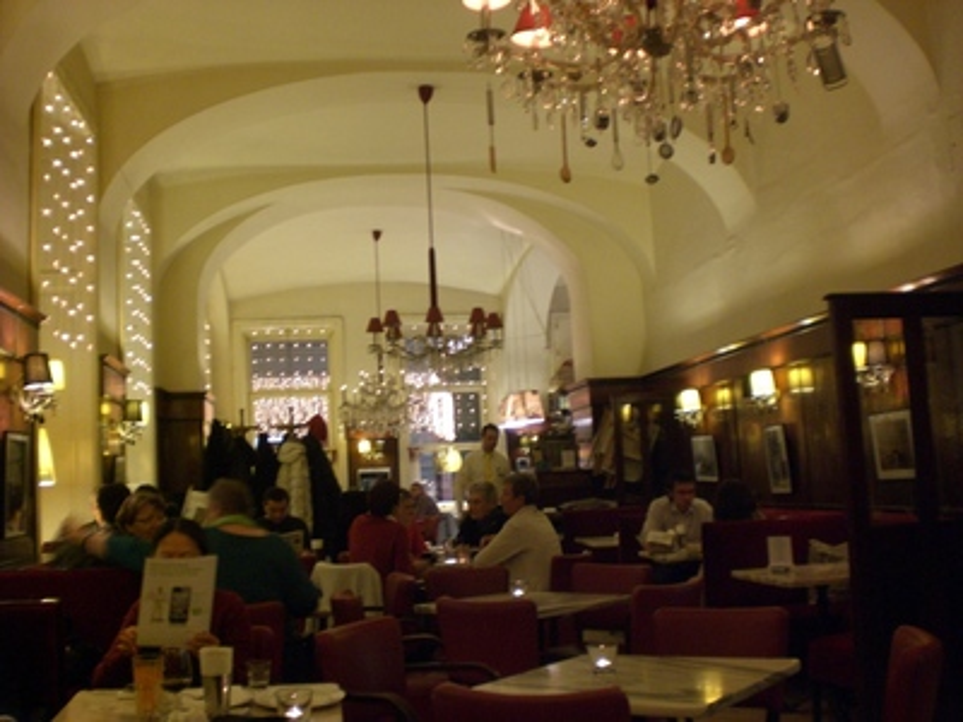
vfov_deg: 37.7
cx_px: 482
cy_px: 361
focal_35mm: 38
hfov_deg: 49.0
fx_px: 1057
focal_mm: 6.3
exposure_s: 1/6
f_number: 3.1
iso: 200
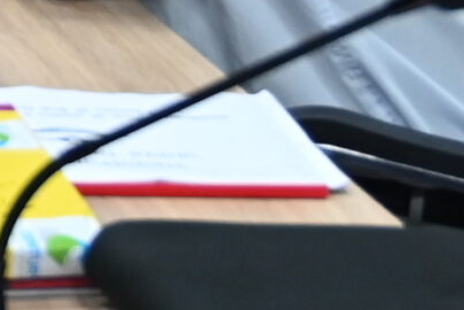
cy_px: -437
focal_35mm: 310
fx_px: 3995
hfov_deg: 6.2
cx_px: -870
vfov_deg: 4.3
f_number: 4
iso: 1250
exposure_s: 1/125
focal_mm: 33
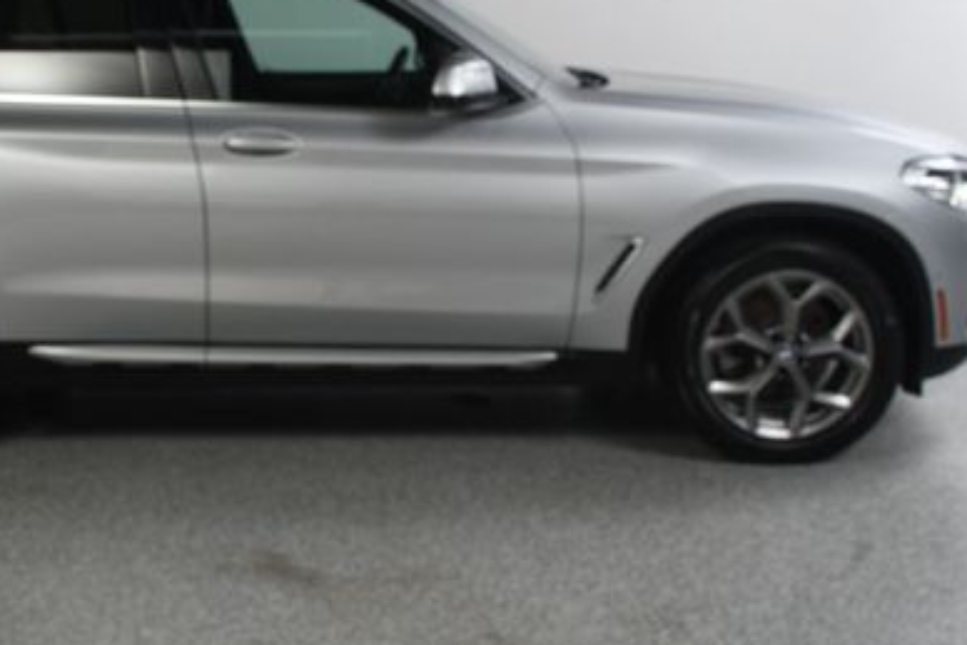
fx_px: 1505
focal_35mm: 56
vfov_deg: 24.1
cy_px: 214
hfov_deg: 35.1
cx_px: 292
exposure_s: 1/160
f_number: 11
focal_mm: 23
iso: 100
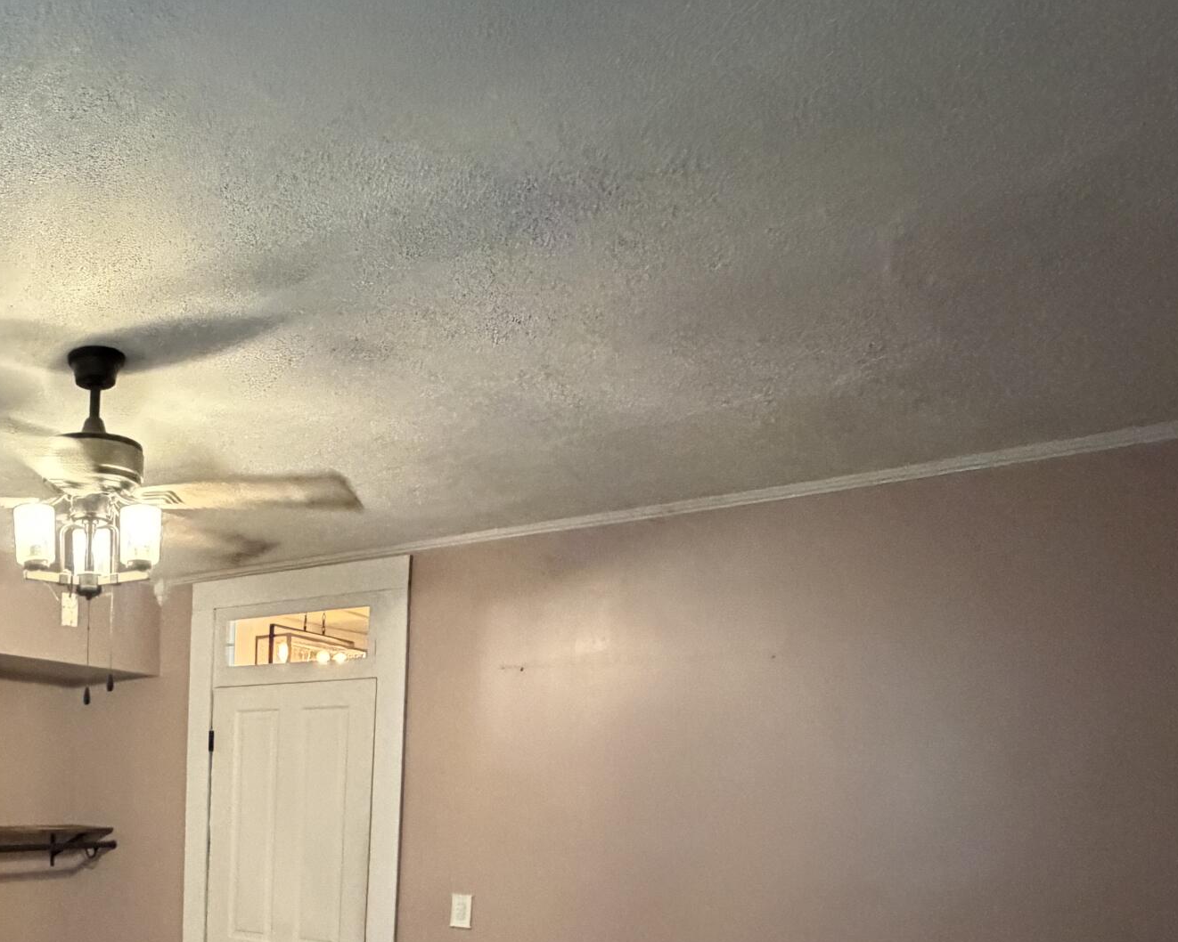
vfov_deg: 41.7
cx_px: 88
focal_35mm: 31
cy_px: 915
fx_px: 1081
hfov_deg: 49.9
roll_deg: -0.7
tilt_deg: -7.9
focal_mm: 2.22
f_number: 2.2
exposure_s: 1/60
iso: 1250
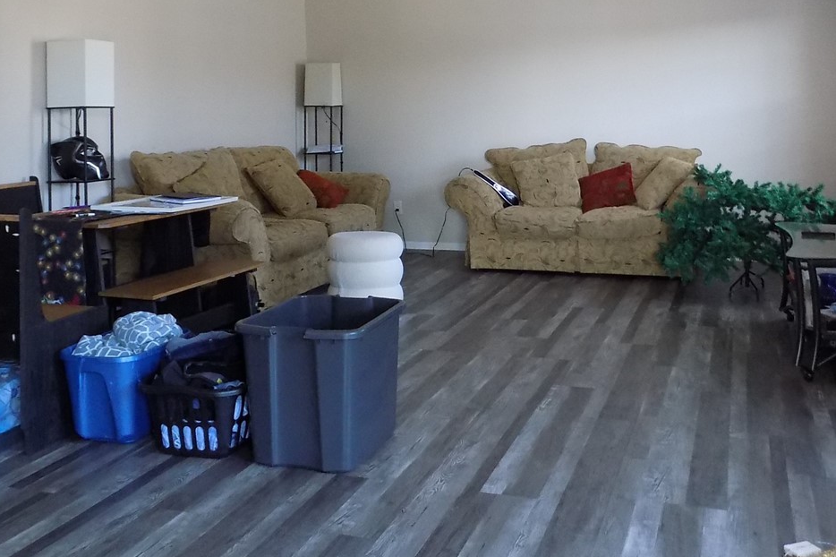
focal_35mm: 41
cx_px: 393
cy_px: 84
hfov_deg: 47.4
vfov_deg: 31.5
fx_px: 952
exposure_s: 1/30
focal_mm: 4
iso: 320
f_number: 3.1
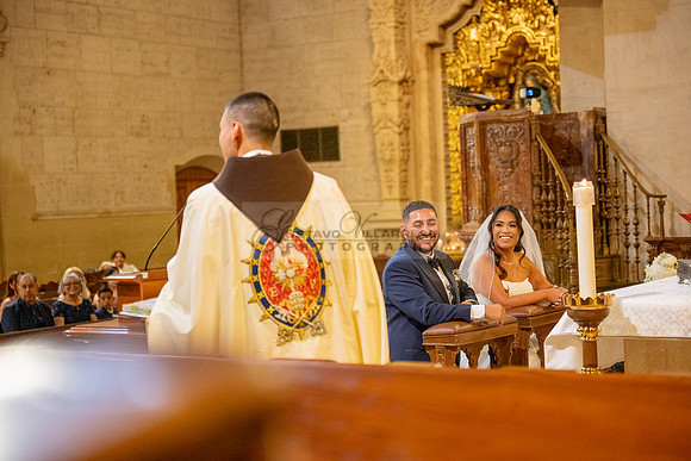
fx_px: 1344
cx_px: 346
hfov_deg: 28.8
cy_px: 230
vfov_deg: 19.5
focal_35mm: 70
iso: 2000
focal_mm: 70
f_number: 2.8
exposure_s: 1/200
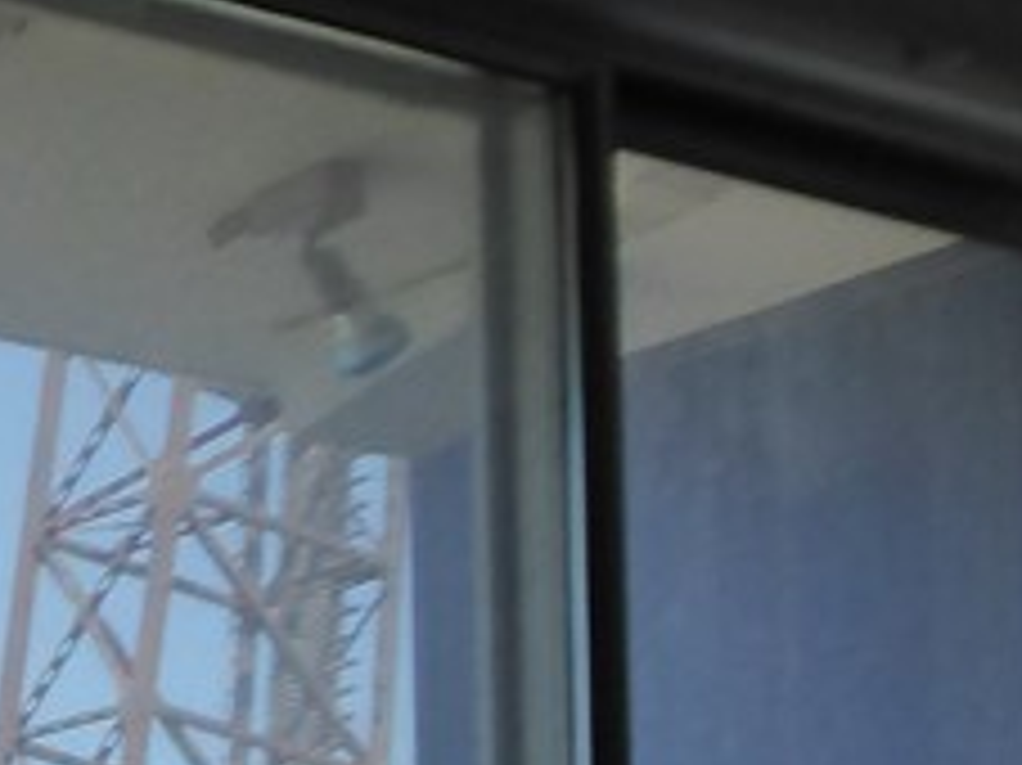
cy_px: 1539
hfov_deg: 12.5
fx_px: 3866
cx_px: -1270
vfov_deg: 10.4
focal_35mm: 131
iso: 160
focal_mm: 5
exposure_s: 1/320
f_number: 3.5
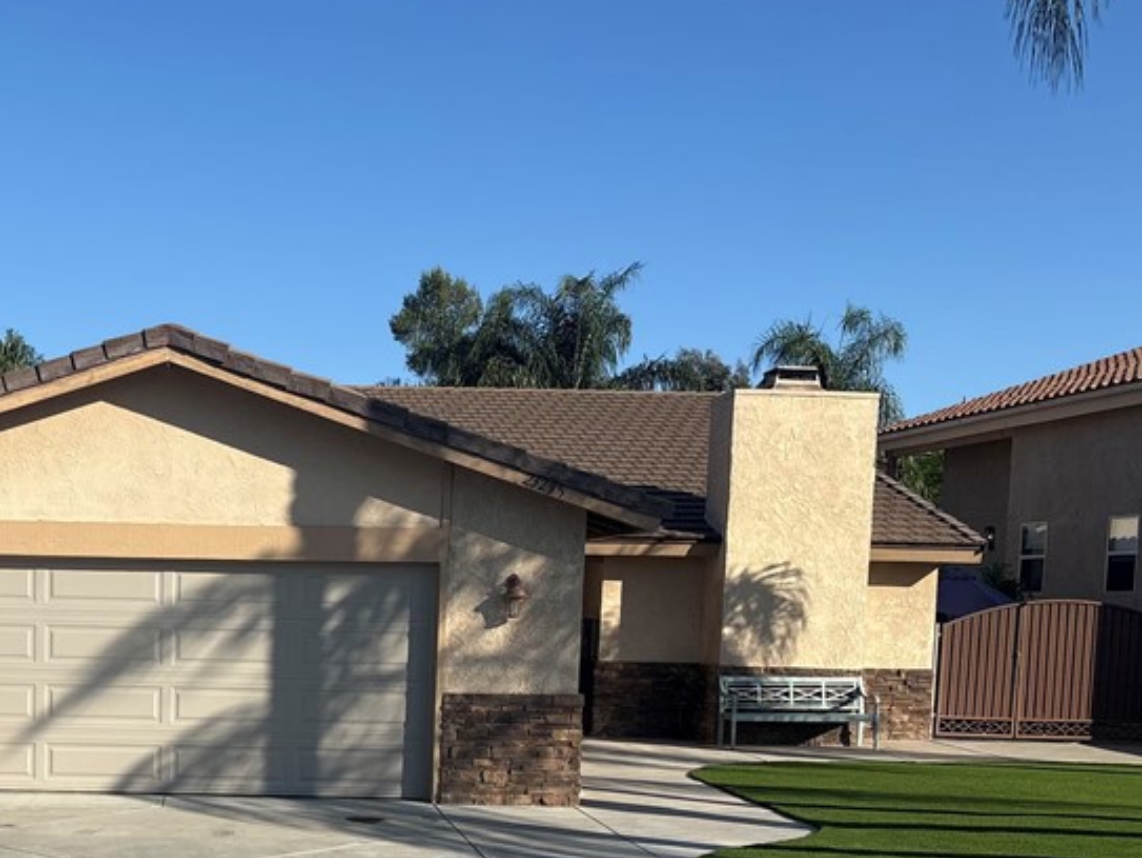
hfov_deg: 37.4
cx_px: 217
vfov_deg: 28.7
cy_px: 747
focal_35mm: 49
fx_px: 1618
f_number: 1.6
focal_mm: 5.96
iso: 50
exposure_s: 1/3831
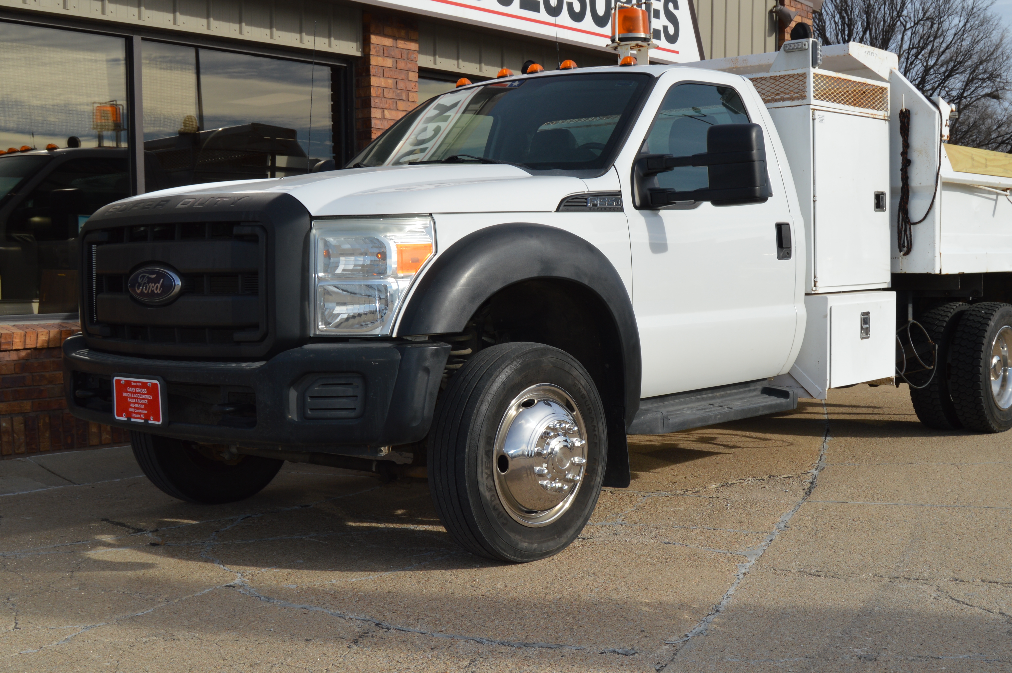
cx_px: 583
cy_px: 353
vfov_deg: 29.8
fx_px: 1264
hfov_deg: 43.5
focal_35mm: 45
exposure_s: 1/200
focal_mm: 24
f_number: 10
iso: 100
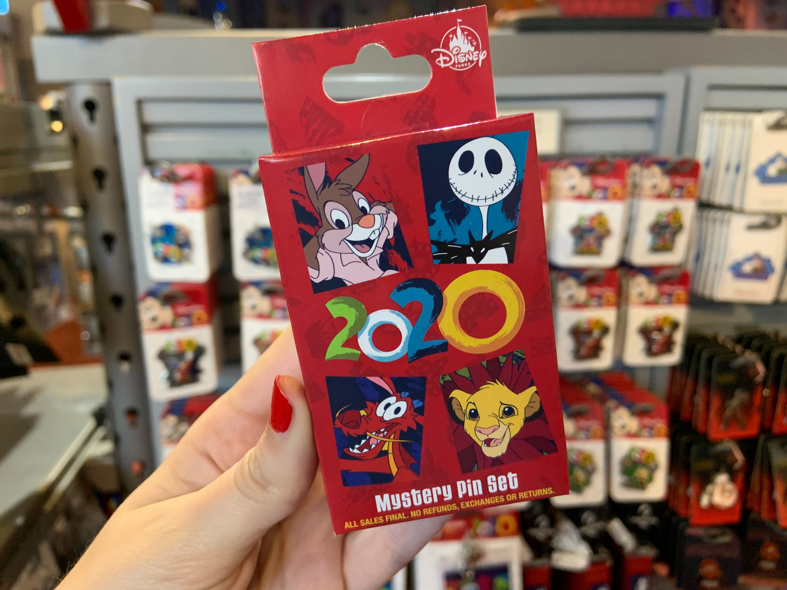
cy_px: 295
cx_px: 394
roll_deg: +1.6
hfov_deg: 67.3
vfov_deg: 53.1
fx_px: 591
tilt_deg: -13.4
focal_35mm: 26
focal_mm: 4.25
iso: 250
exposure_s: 1/60
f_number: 1.8
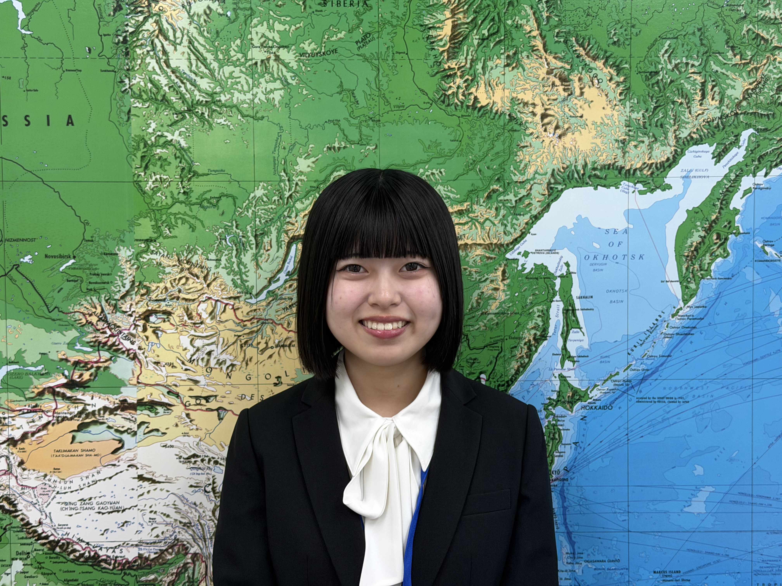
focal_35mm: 48
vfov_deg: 30.3
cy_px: 293
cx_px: 391
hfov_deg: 39.7
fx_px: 1084
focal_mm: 6.8
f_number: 1.8
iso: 100
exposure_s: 1/117
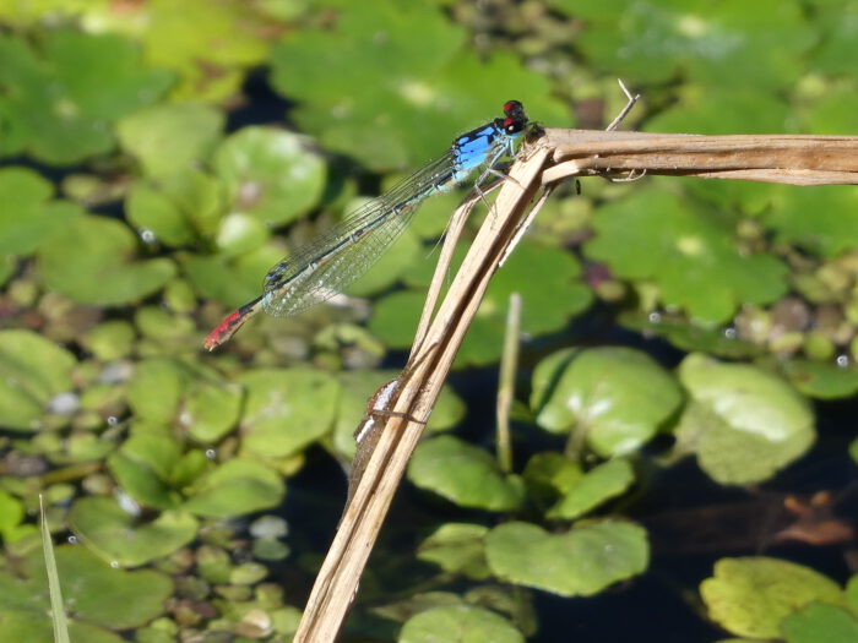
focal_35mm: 1025
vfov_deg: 1.5
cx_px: 429
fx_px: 25406
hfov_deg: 1.9
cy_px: 322
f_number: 6.4
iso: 80
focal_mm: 129
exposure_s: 1/250
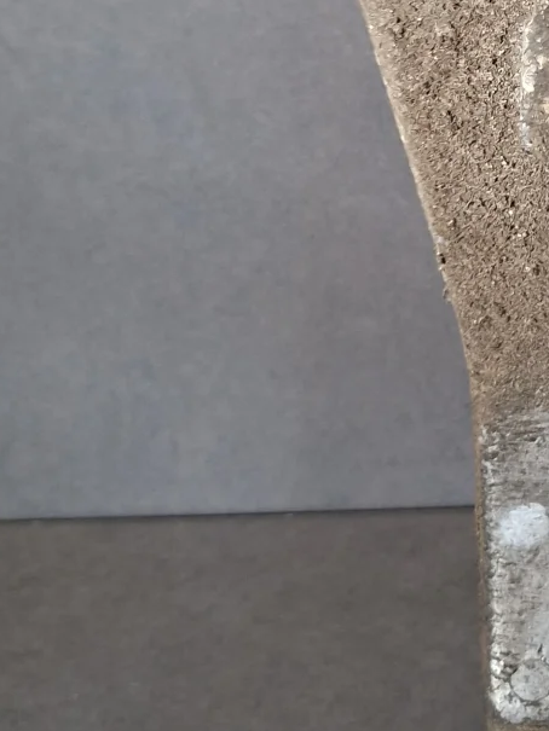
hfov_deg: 18.5
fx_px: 1543
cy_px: 116
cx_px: 757
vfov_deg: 26.0
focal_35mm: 73
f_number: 1.8
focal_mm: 5.54
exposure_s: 1/33
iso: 320
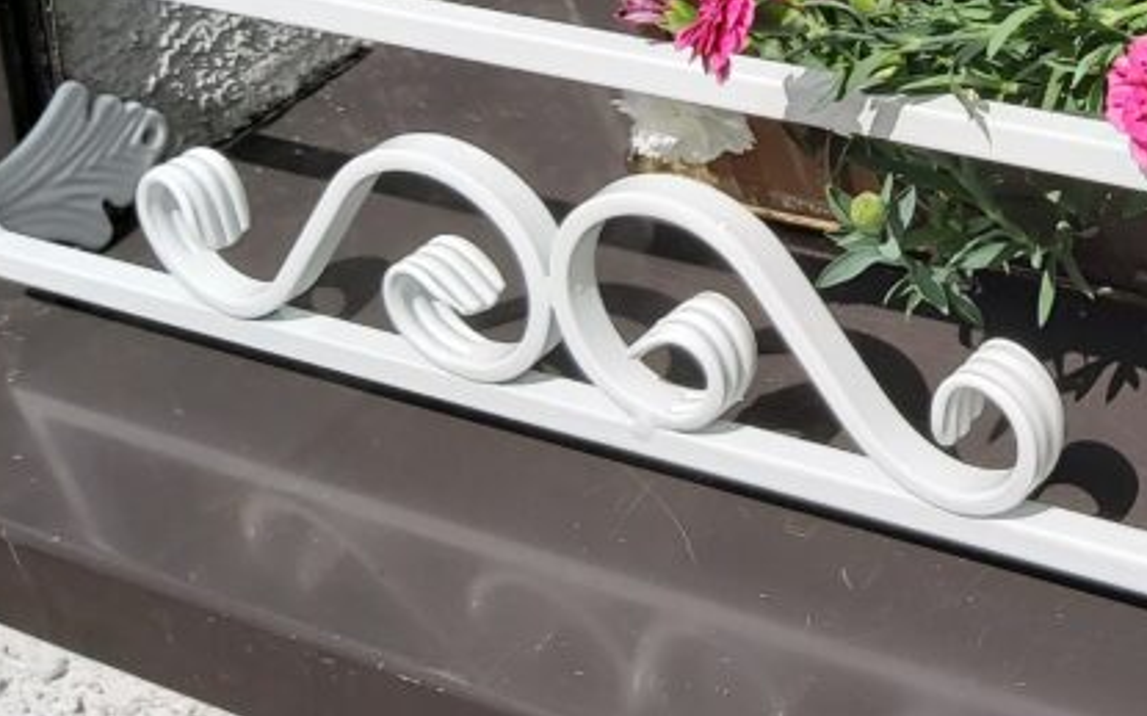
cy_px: -77
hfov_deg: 28.3
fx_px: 2125
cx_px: 1158
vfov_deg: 18.4
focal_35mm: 68
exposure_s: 1/3097
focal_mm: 3.92
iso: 64
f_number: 1.7
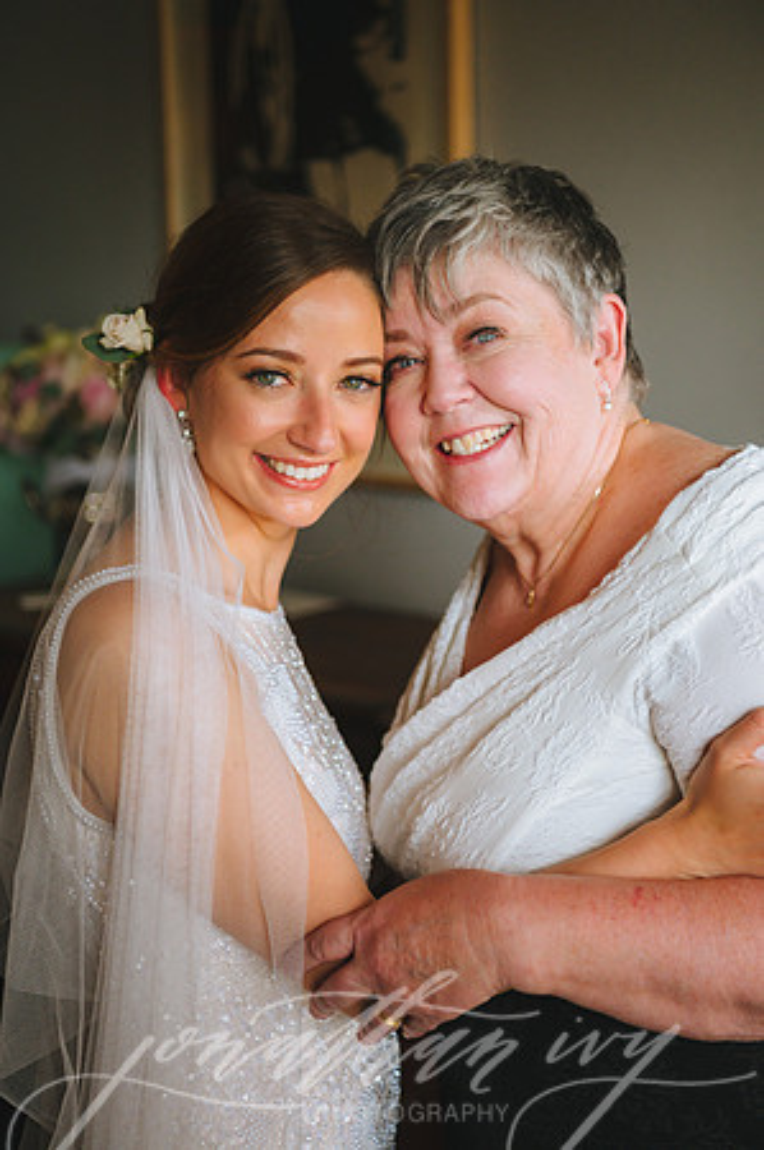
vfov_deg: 35.7
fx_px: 1787
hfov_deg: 24.1
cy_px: 575
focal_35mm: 56
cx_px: 382
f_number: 2.8
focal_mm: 56
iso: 1600
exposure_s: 1/400
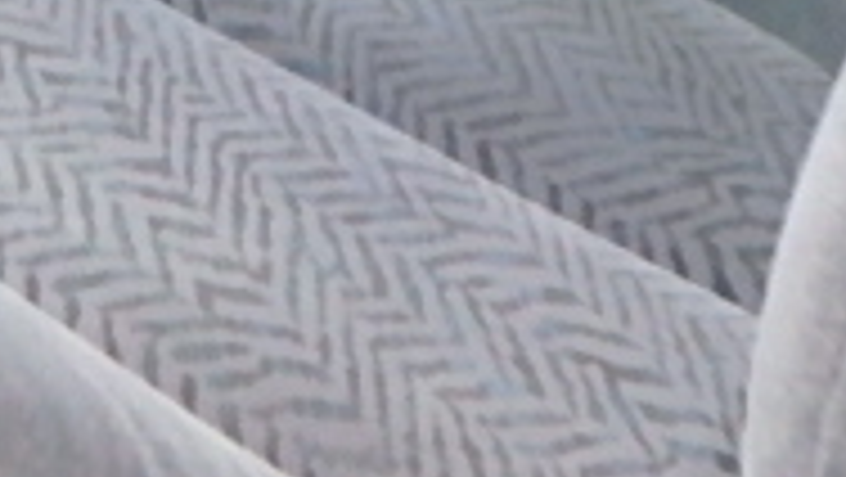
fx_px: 1751
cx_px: 212
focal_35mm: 78
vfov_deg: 13.6
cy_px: -423
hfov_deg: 26.8
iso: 800
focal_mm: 3.7
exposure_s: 1/30
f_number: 3.5
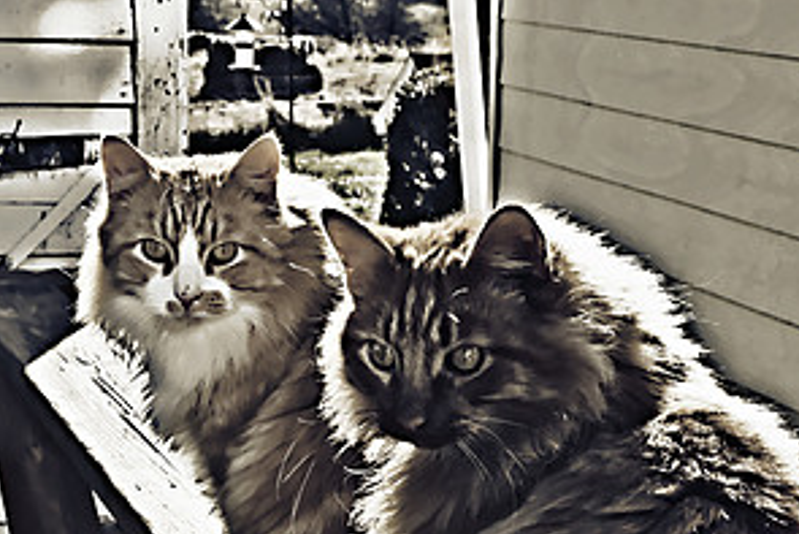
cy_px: 515
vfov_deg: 12.9
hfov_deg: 19.4
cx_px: 400
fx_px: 2331
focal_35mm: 105
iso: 800
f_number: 16
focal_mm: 46
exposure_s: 1/250
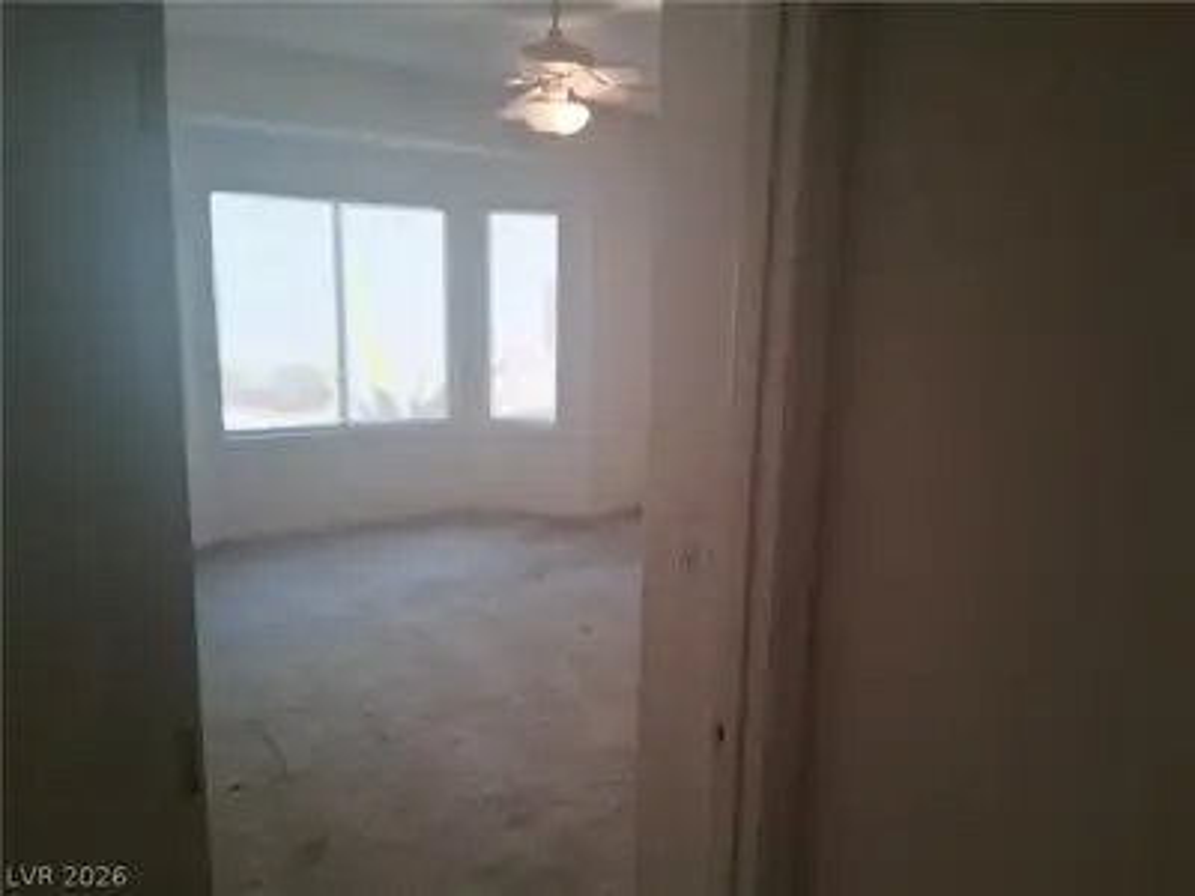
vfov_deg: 53.1
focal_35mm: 26
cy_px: 448
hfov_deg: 67.3
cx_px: 598
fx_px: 898
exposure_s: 1/100
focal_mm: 3.98
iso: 200
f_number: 1.8
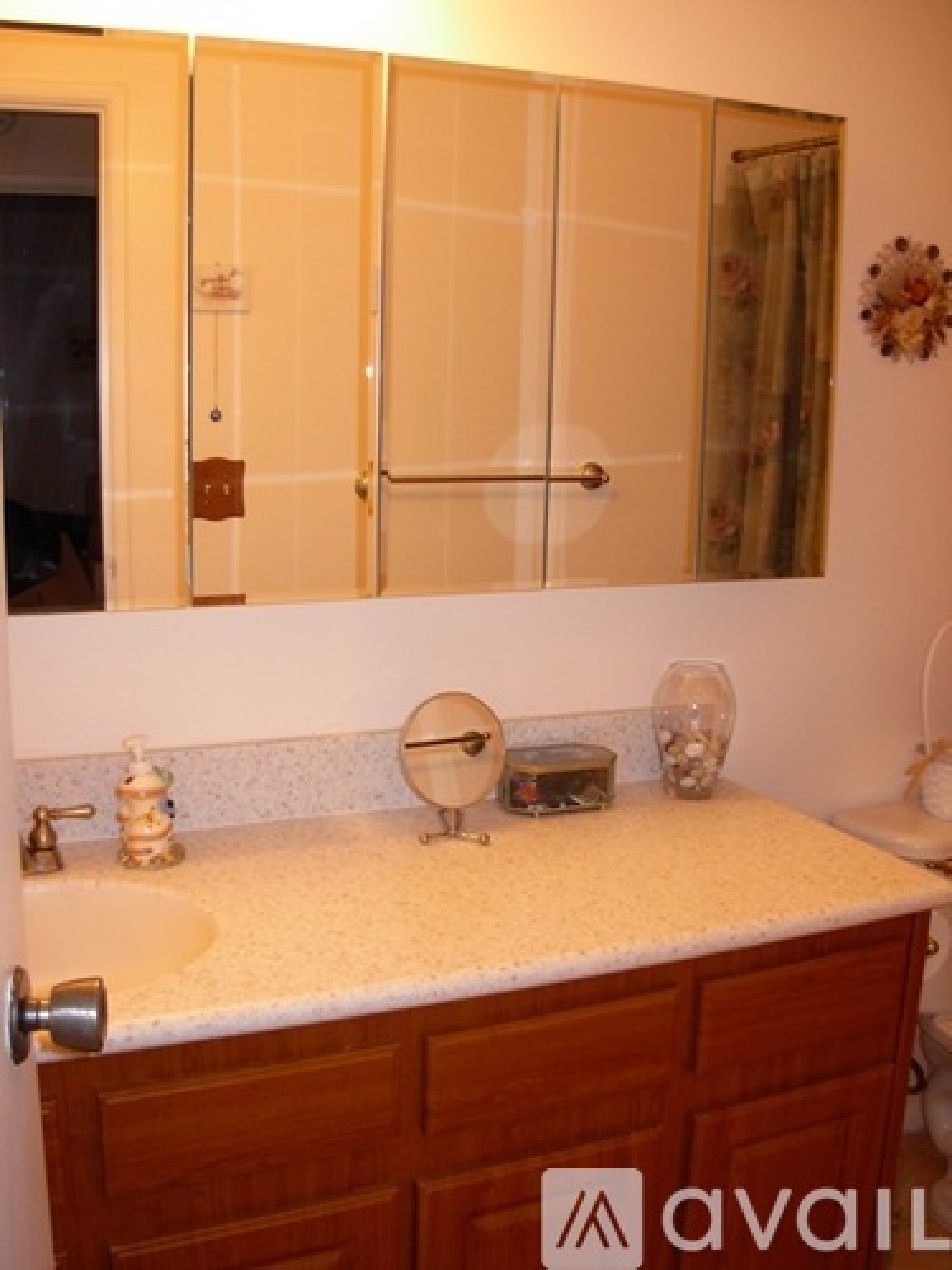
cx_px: 476
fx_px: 1393
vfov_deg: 49.0
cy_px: 635
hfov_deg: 37.7
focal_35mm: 38
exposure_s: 1/22.6
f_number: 2.9
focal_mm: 6.3
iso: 79
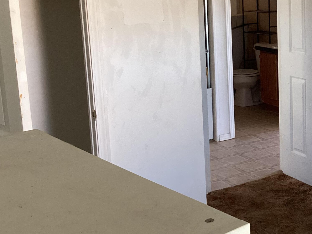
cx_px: 263
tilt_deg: -12.8
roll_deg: +0.7
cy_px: 86
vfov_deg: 23.6
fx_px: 559
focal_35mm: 62
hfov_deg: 30.2
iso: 250
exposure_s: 1/60
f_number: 2.4
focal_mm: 3.3
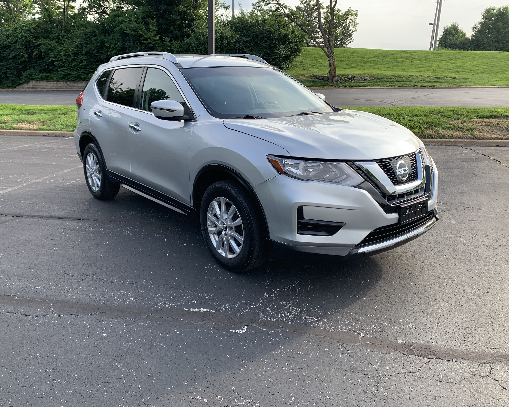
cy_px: 204
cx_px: 243
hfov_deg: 62.2
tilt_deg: -13.8
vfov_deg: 51.5
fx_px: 422
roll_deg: -1.9
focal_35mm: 28
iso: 25
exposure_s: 1/392
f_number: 1.8
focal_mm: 4.25
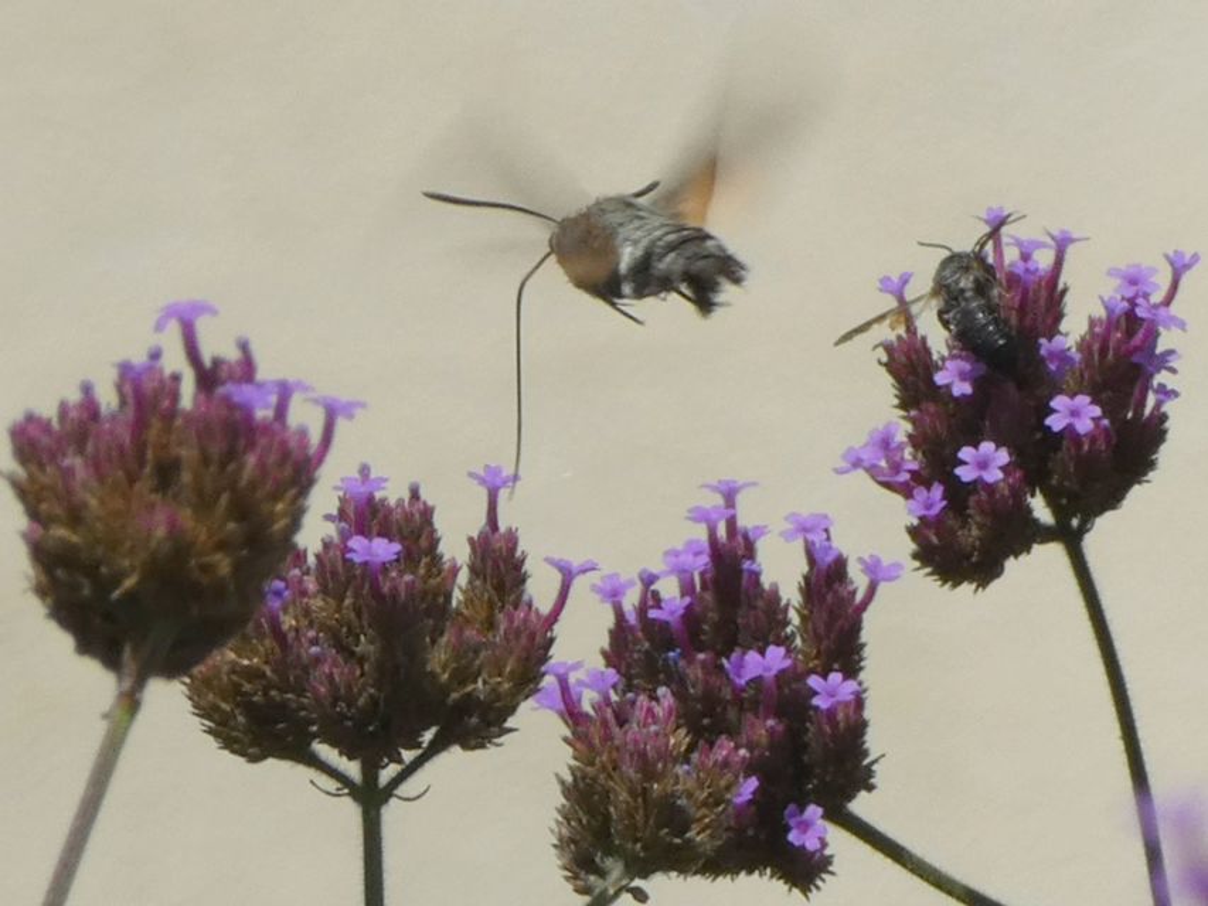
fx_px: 5724
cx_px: 604
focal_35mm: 164
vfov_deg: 9.1
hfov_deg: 12.0
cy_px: 453
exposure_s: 1/400
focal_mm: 29.5
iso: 80
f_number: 5.4
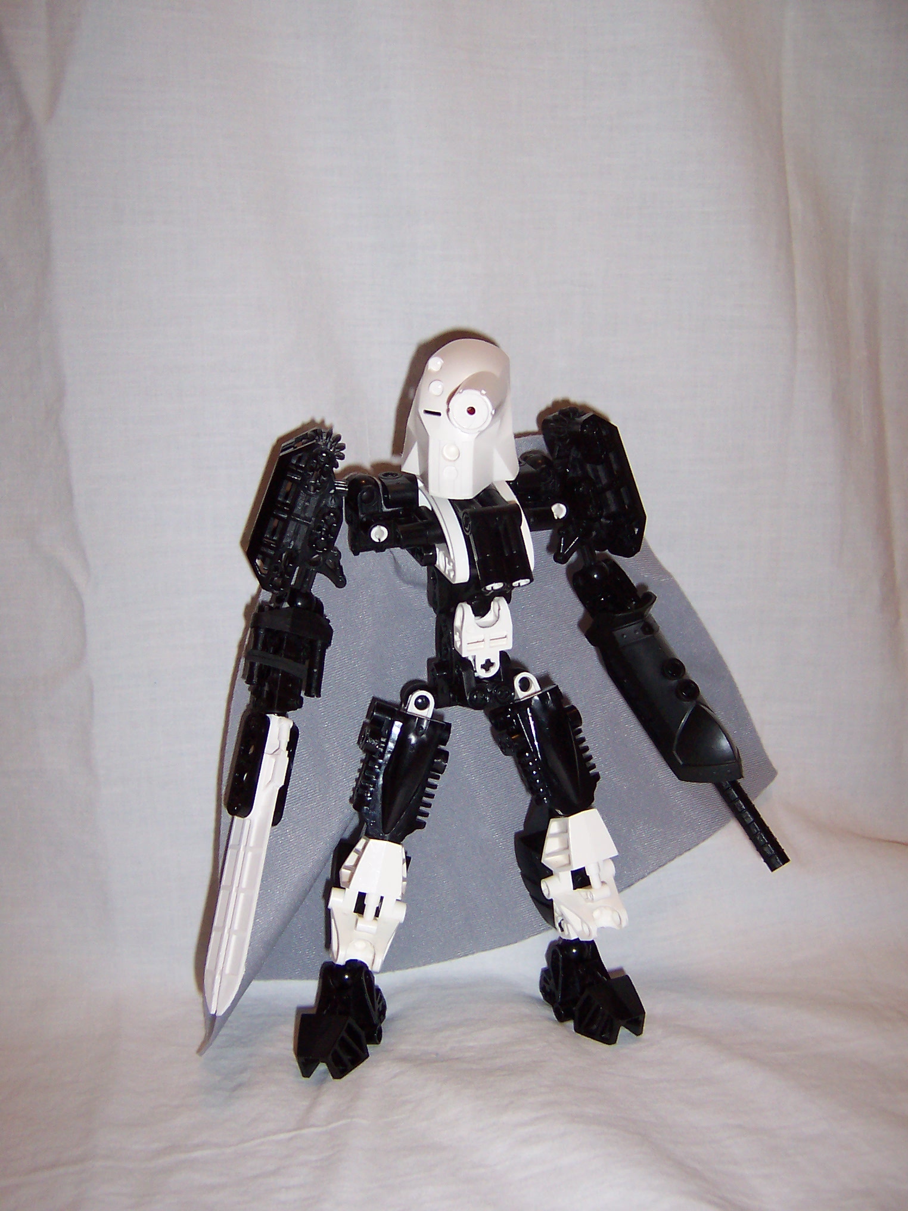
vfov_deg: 51.4
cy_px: 606
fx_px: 1259
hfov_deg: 39.7
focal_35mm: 36
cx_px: 454
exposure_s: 1/60
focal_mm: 5.6
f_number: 2.8
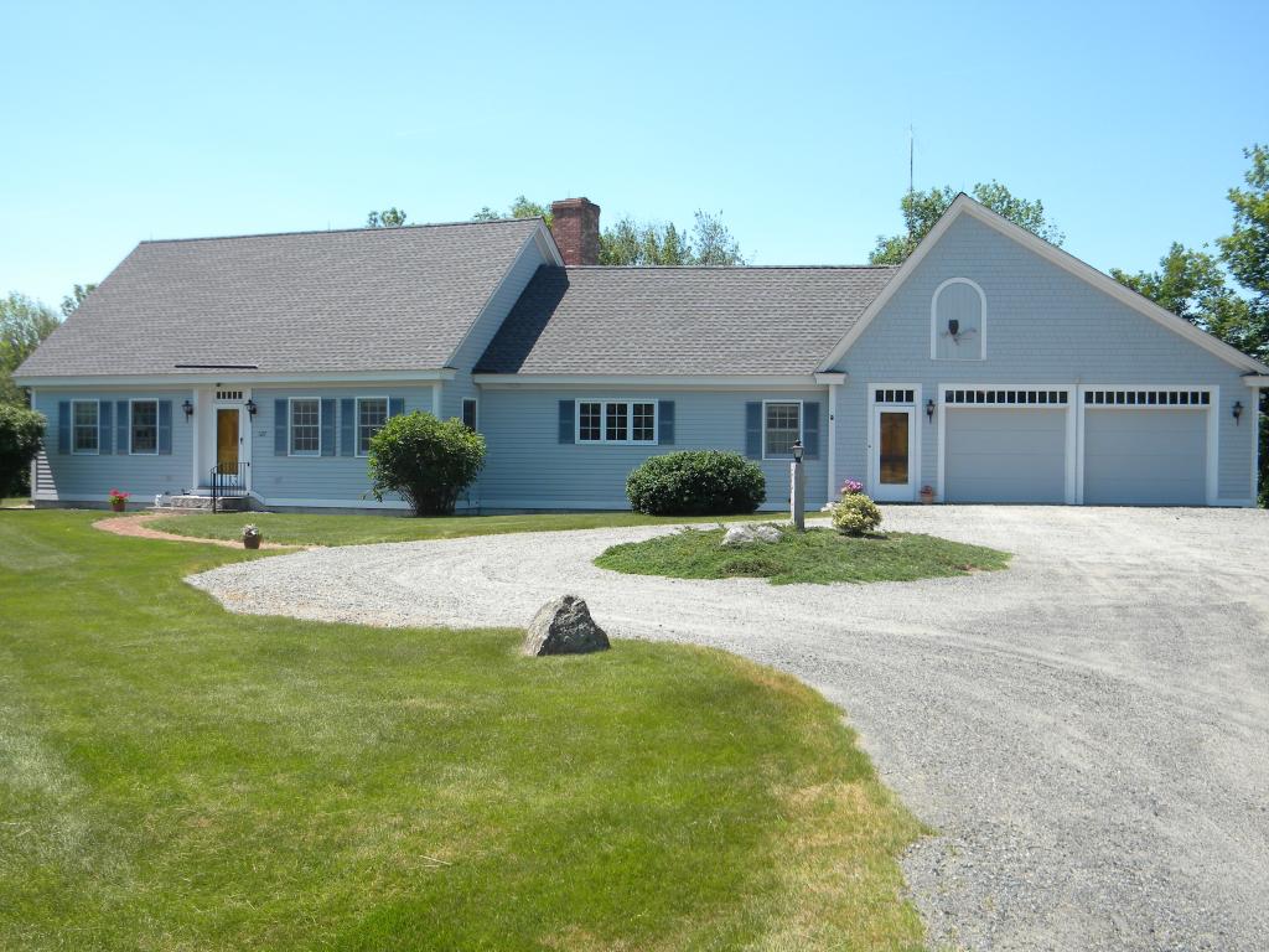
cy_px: 476
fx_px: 1503
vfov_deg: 35.1
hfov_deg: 45.8
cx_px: 634
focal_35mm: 41
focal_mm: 7.3
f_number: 3.8
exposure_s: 1/470
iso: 80
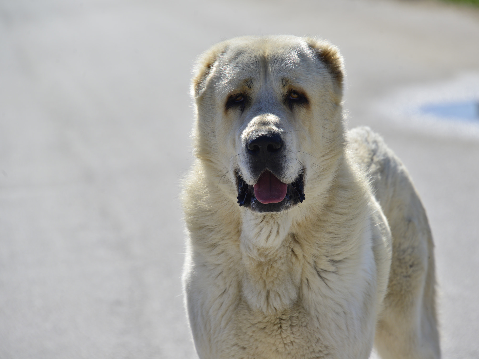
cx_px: 255
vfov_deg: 4.6
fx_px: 4498
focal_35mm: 325
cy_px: 180
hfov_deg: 6.1
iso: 200
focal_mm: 300
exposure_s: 1/640
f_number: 9
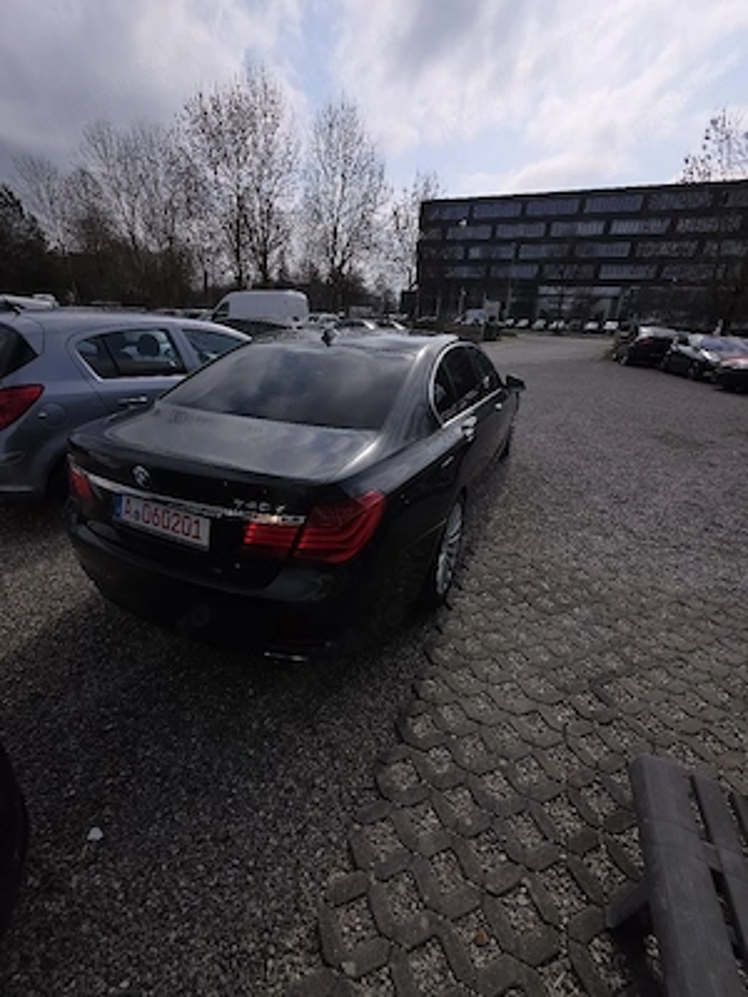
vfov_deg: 106.2
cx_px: 374
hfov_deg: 89.9
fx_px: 375
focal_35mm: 13
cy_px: 498
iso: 20
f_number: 1.9
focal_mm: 2.2
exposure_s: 1/3333
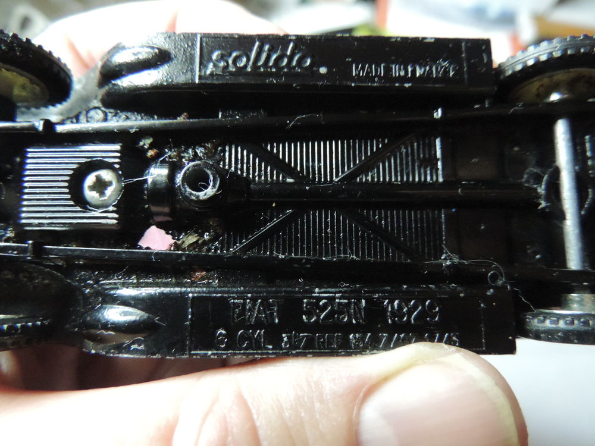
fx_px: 413
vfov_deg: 56.8
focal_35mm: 24
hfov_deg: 71.6
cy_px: 223
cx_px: 298
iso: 1600
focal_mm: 4.3
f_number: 3
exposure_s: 1/100
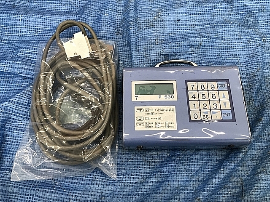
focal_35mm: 28
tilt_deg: -71.1
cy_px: 101
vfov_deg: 49.7
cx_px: 135
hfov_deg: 63.4
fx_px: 218
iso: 25
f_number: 1.8
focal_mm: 3.99
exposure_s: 1/30
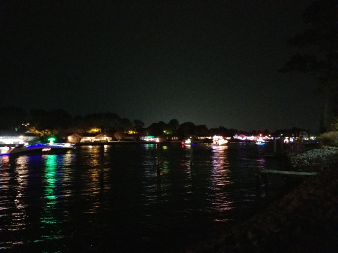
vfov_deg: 53.1
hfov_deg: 67.3
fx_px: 254
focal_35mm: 26
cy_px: 126
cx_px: 169
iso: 1250
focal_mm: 4.25
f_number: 1.7
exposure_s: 1/4
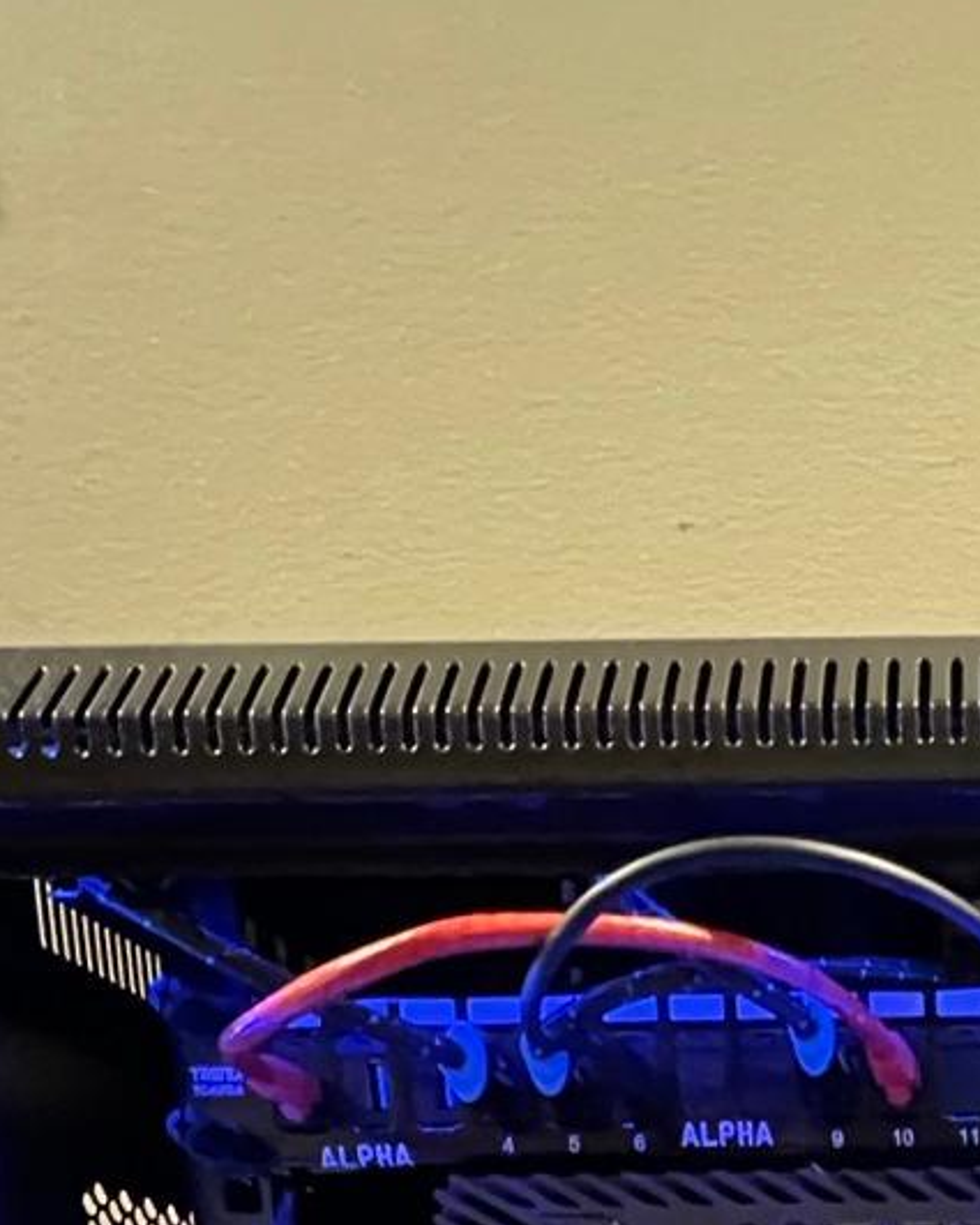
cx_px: 1107
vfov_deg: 28.4
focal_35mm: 43
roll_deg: +1.8
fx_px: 1559
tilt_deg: -12.5
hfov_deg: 30.7
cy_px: 1829
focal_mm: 1.57
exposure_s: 1/30
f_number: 1.8
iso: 2000
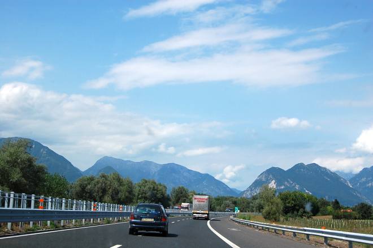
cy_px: 124
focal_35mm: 52
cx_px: 186
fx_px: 543
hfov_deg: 37.9
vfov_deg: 25.7
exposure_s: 1/320
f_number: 10
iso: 200
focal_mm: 35
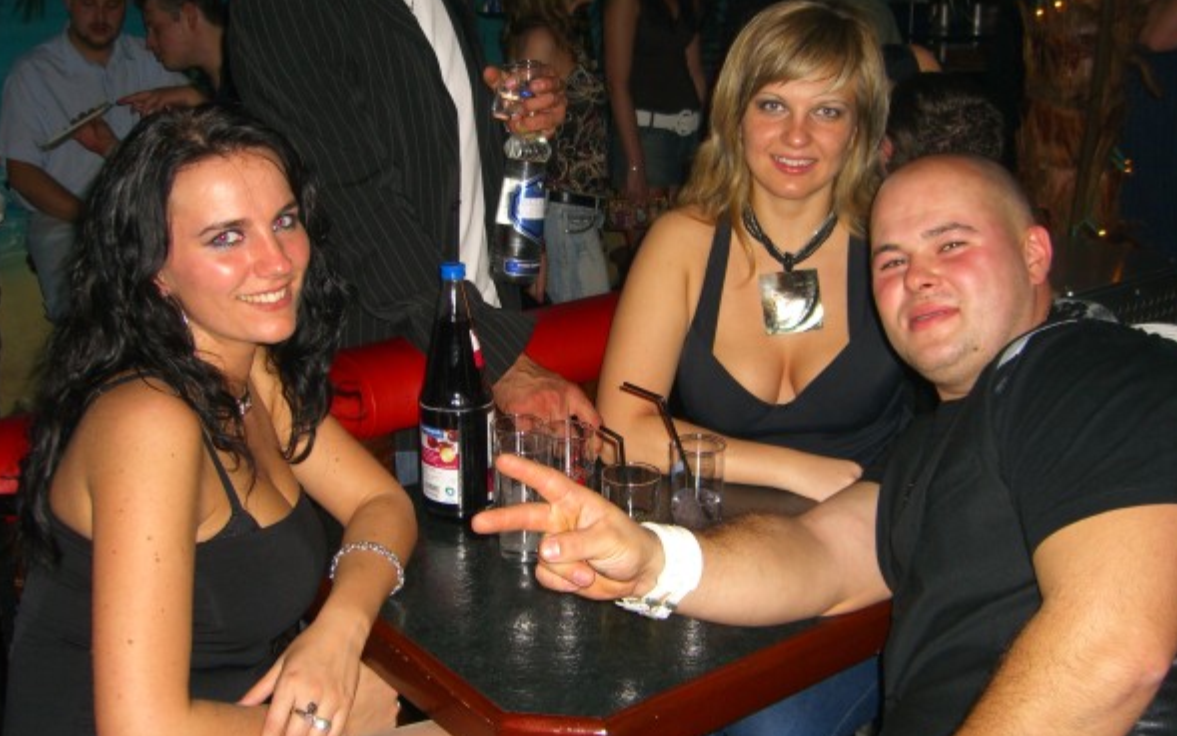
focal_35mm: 41
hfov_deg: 48.2
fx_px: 1315
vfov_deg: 31.2
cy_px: 366
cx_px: 589
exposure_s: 1/60
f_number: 2.8
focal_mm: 7.9
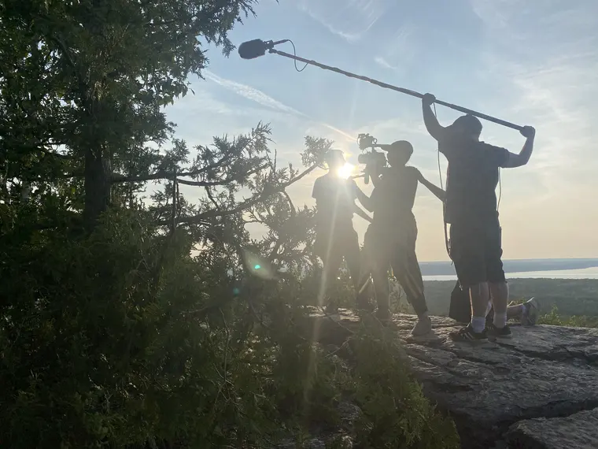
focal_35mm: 26
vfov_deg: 53.1
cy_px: 224
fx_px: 449
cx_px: 299
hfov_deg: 67.3
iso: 32
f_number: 1.8
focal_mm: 4.25
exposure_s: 1/5236
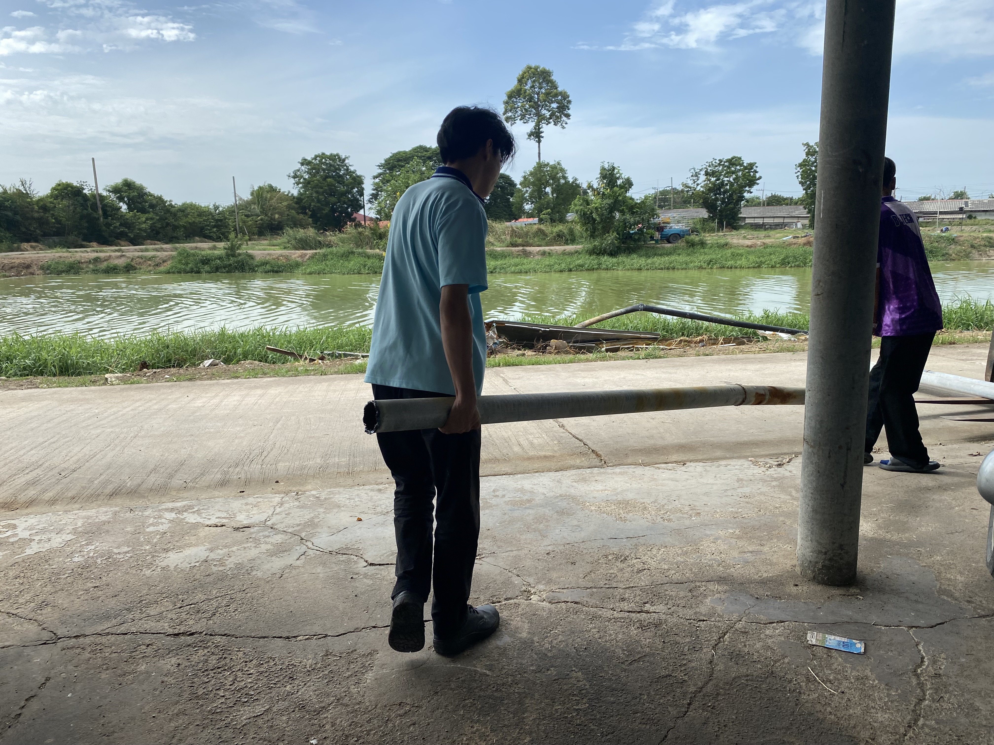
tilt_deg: -10.3
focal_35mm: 26
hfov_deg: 67.3
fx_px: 747
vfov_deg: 53.1
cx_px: 497
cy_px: 372
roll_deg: +1.5
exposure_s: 1/2755
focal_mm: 4.25
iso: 32
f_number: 1.8
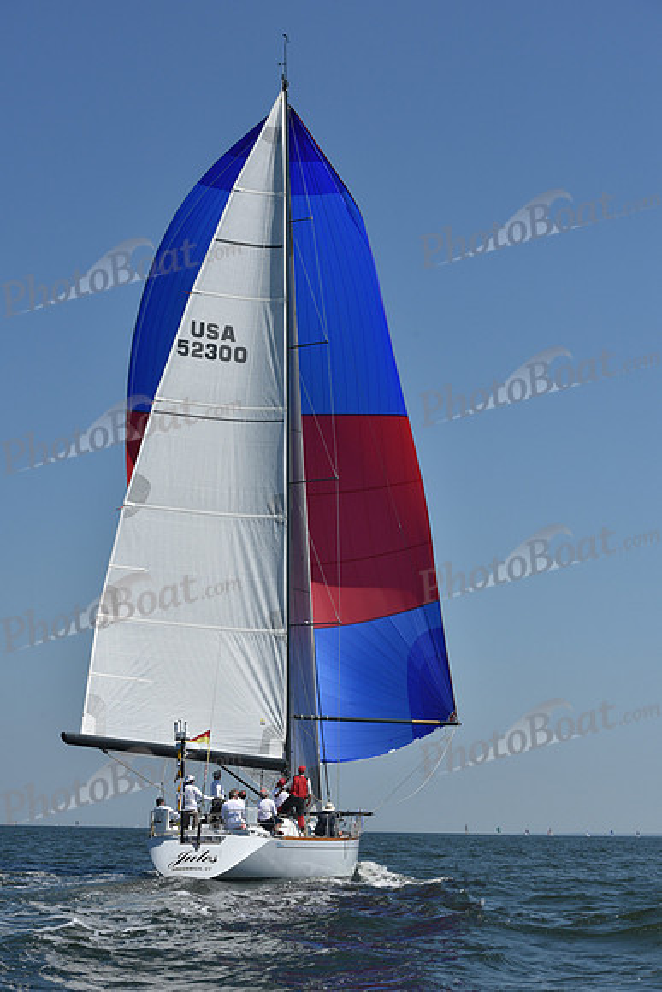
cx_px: 331
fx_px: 1930
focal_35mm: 70
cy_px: 496
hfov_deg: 19.5
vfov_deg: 28.8
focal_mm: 70
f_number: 10
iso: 250
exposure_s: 1/1250
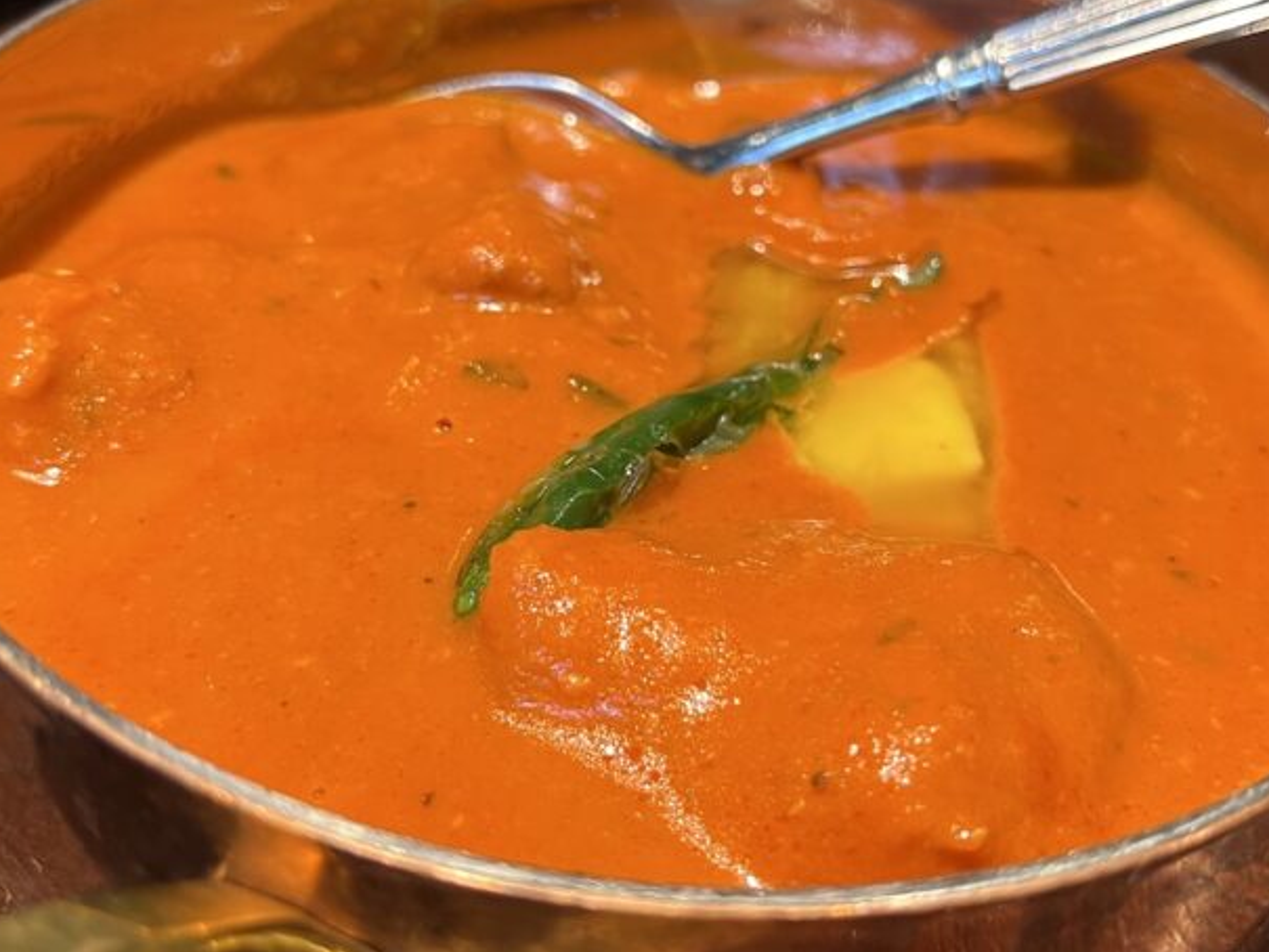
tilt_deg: -40.3
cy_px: 419
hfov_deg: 42.9
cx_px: 671
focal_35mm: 44
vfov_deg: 32.9
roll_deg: -7.0
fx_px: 1613
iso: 80
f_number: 1.6
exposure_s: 1/50
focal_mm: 5.1
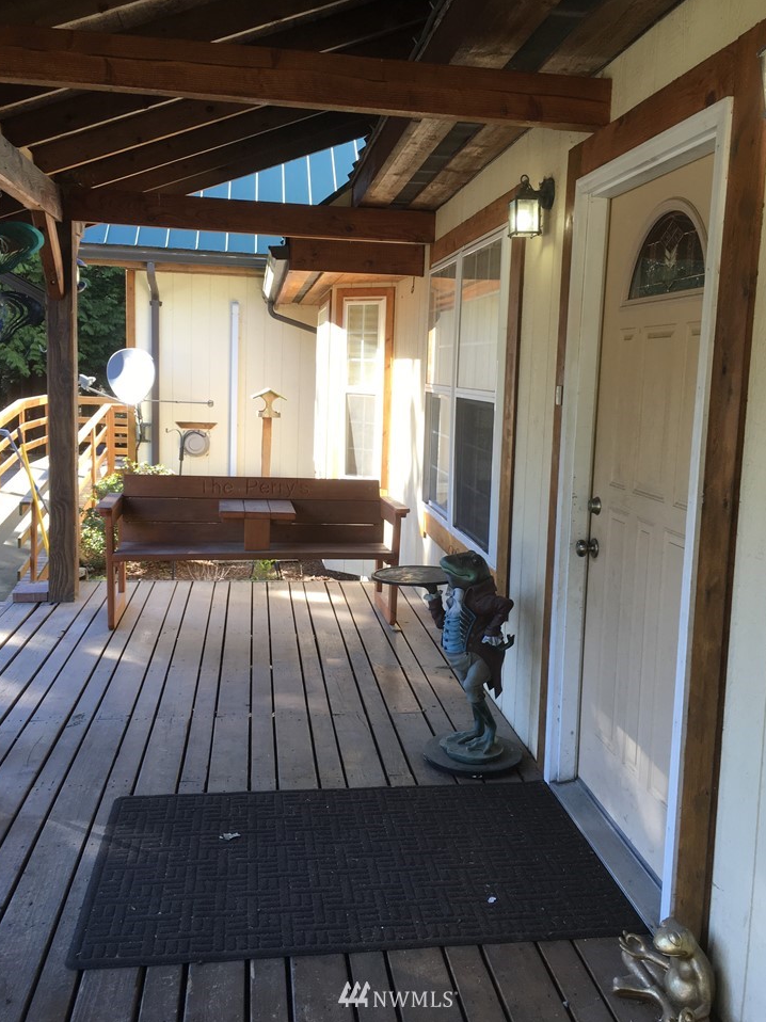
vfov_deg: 58.3
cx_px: 398
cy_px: 489
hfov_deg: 45.4
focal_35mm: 31
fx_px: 915
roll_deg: -1.7
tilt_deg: -6.5
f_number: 2.2
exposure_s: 1/120
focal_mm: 4.15
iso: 32
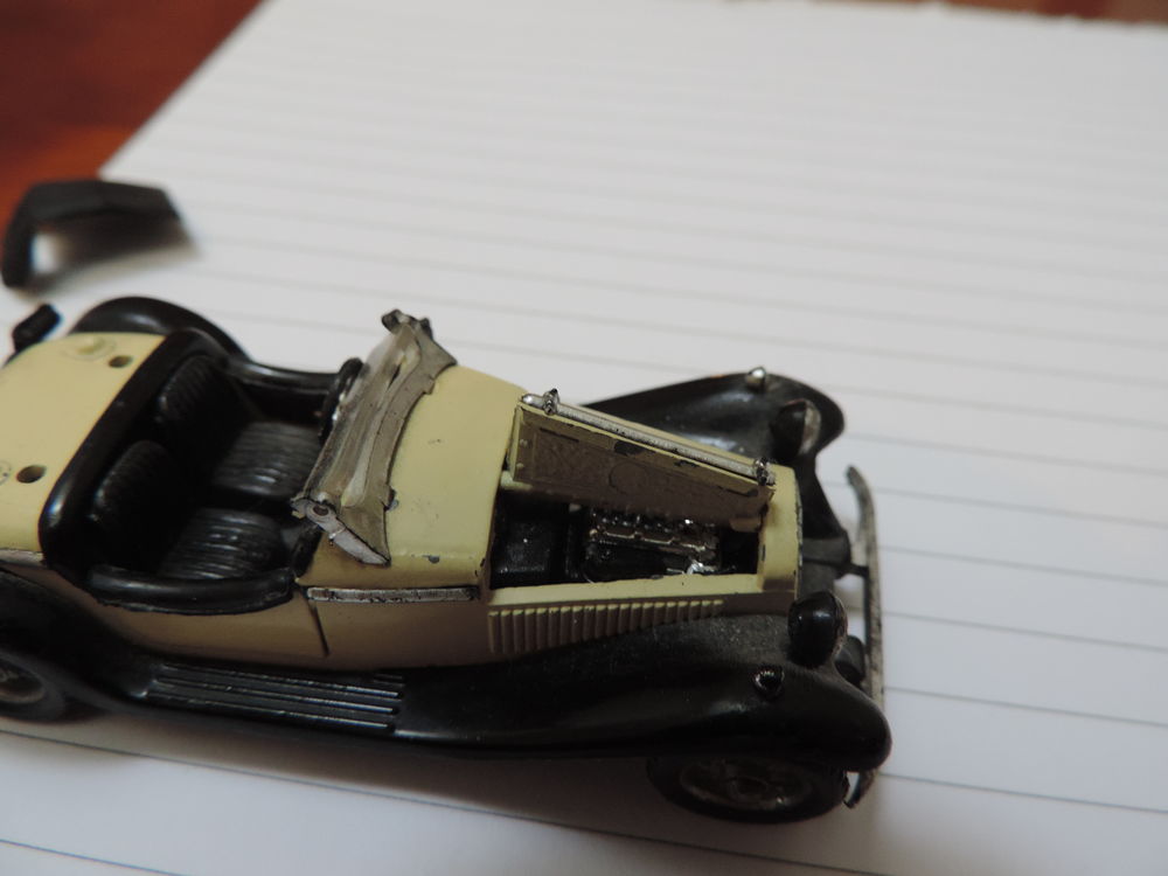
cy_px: 438
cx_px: 584
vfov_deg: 56.8
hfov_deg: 71.6
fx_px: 810
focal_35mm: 24
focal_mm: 4.3
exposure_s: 1/20
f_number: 3
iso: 400
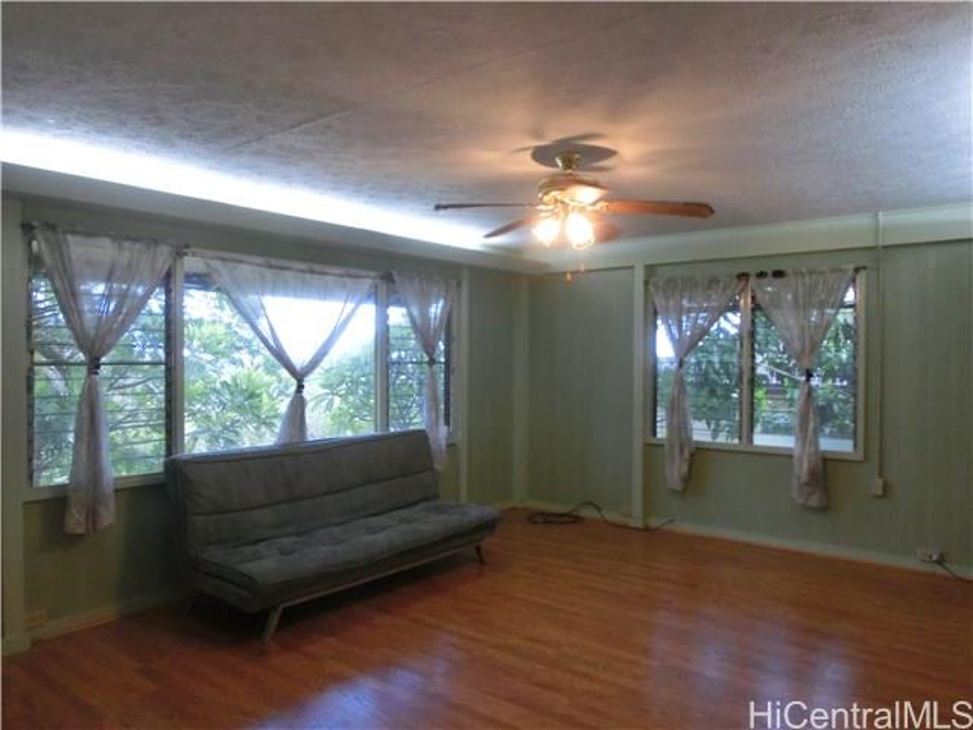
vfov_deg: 54.9
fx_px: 703
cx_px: 486
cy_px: 365
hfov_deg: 69.4
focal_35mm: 25
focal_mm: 4.4
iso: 500
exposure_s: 1/125
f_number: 3.3
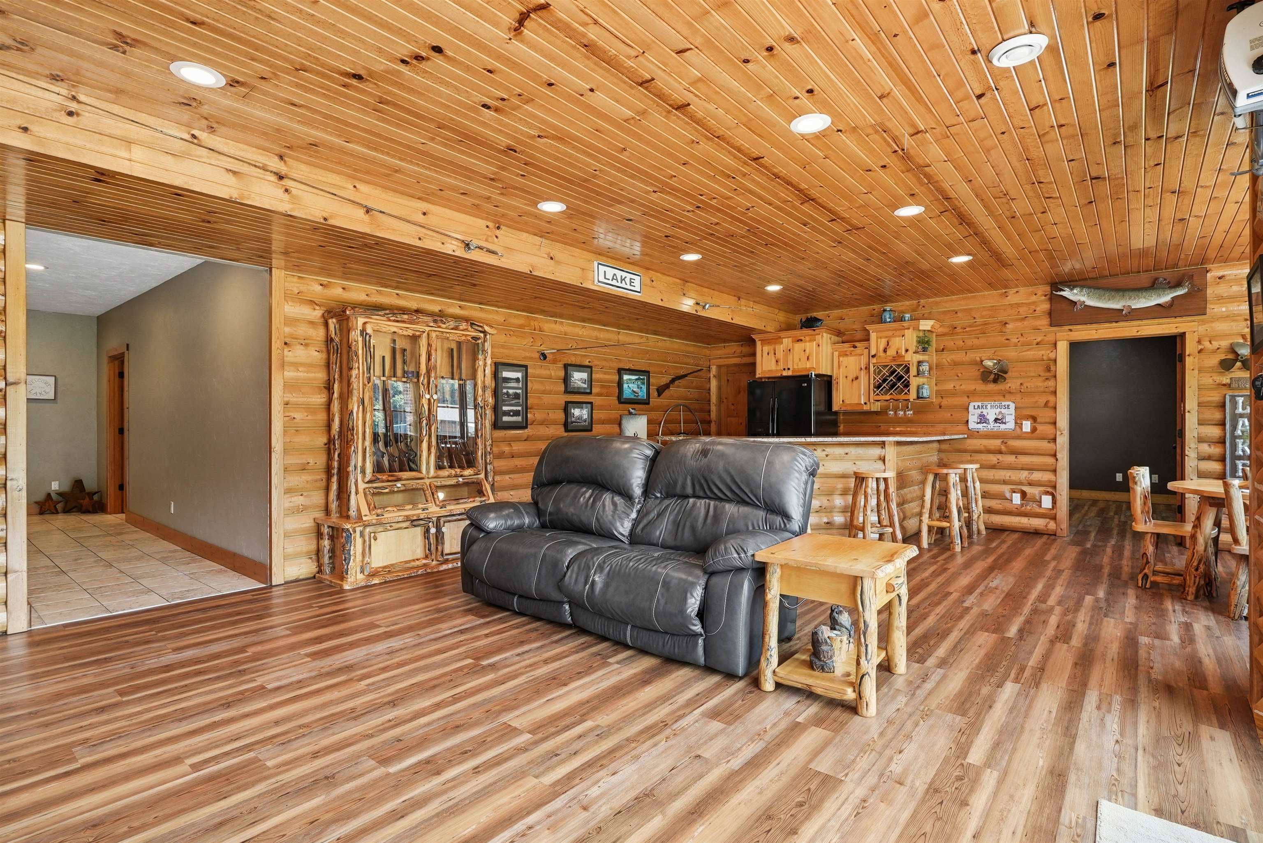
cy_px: 422
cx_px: 632
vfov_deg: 70.5
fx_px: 597
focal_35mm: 17
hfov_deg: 93.3
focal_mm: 17
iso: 400
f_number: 9
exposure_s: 1/10
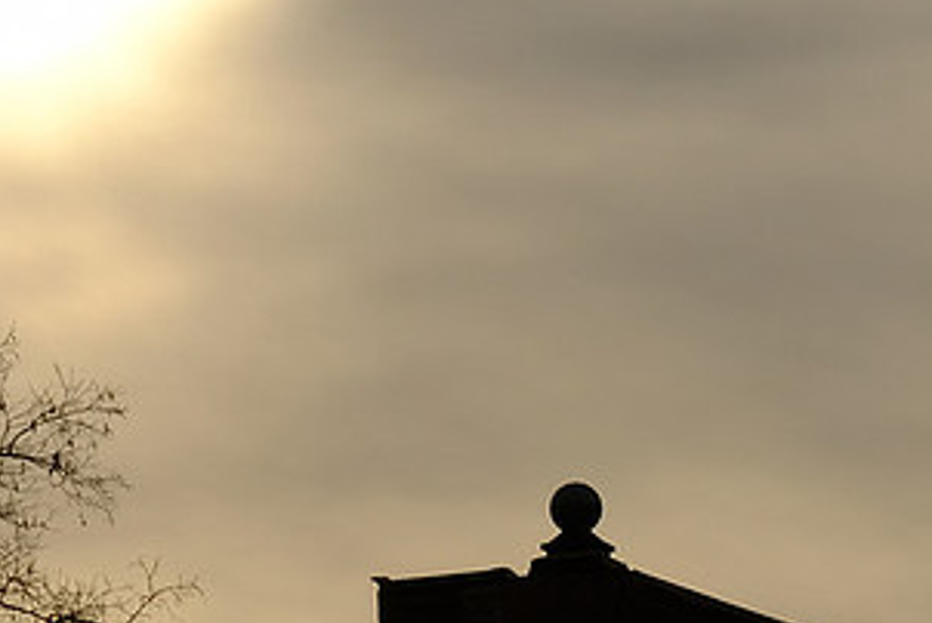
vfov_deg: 2.8
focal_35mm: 495
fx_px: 12827
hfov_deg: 4.1
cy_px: -231
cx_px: -457
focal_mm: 90.4
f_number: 16
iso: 400
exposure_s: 1/350
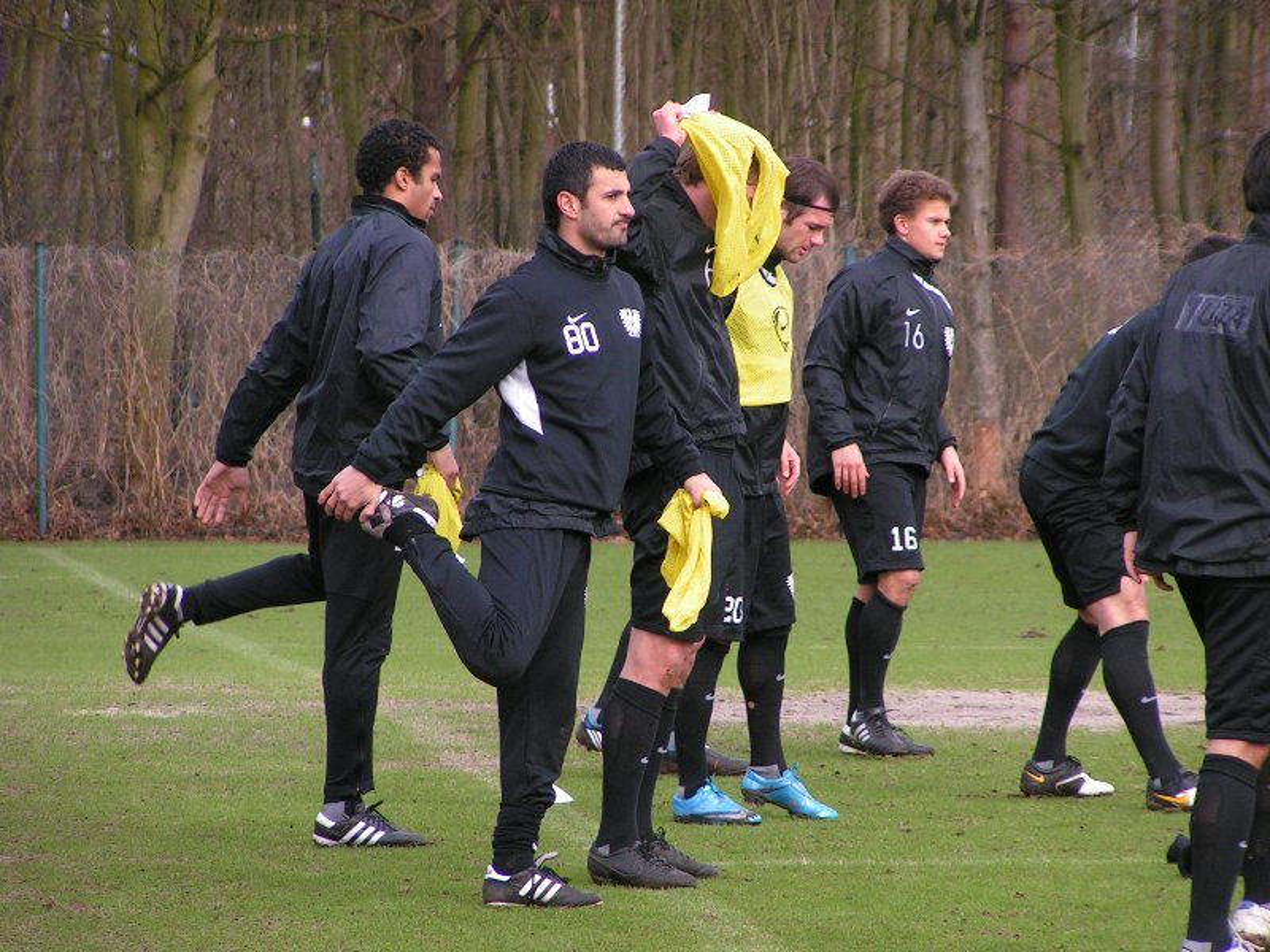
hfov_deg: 6.4
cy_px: 476
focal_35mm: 311
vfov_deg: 4.8
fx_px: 11410
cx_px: 635
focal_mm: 47.6
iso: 125
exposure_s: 1/400
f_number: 3.5
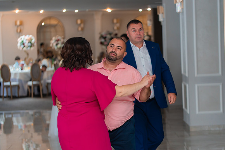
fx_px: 563
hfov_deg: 22.6
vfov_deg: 15.2
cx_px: 112
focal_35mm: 90
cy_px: 75
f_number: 3
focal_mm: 90
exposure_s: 1/200
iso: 1600
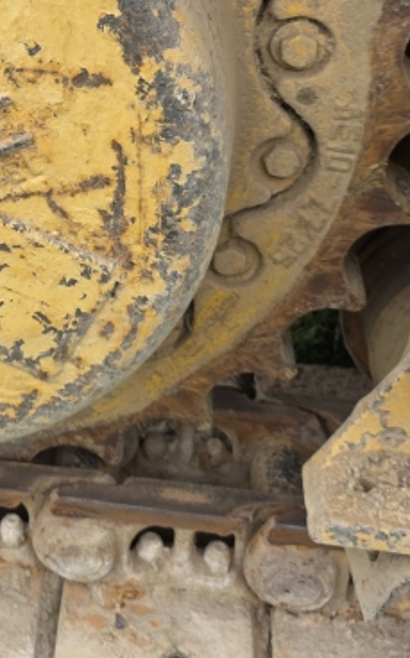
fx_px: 1217
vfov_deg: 29.3
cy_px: 108
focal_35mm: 68
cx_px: -56
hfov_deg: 18.3
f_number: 1.7
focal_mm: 6.3
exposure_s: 1/1300
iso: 80
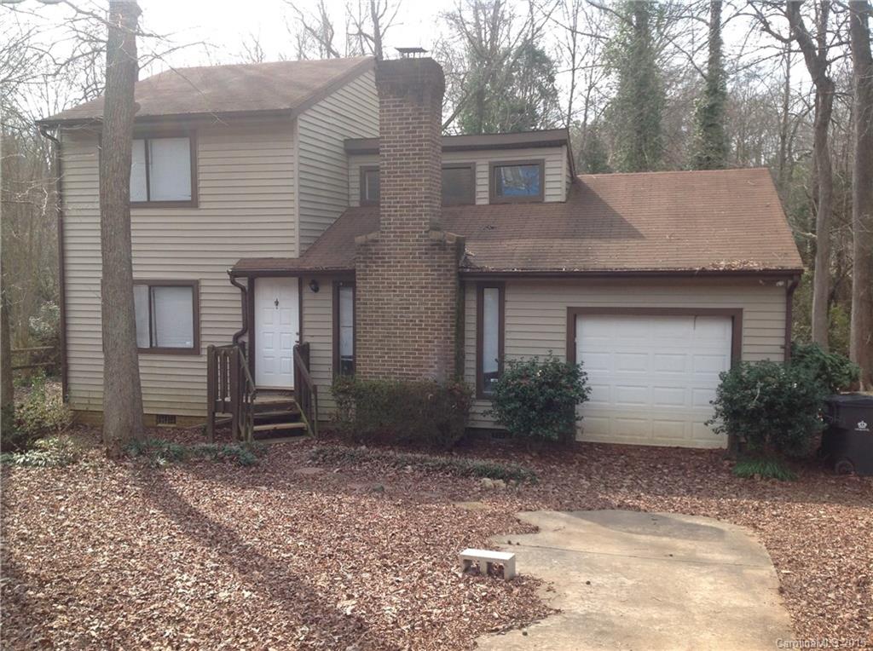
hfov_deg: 52.7
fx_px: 881
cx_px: 436
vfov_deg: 40.6
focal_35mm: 35
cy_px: 326
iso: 50
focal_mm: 4.28
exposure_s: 1/426
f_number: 2.4
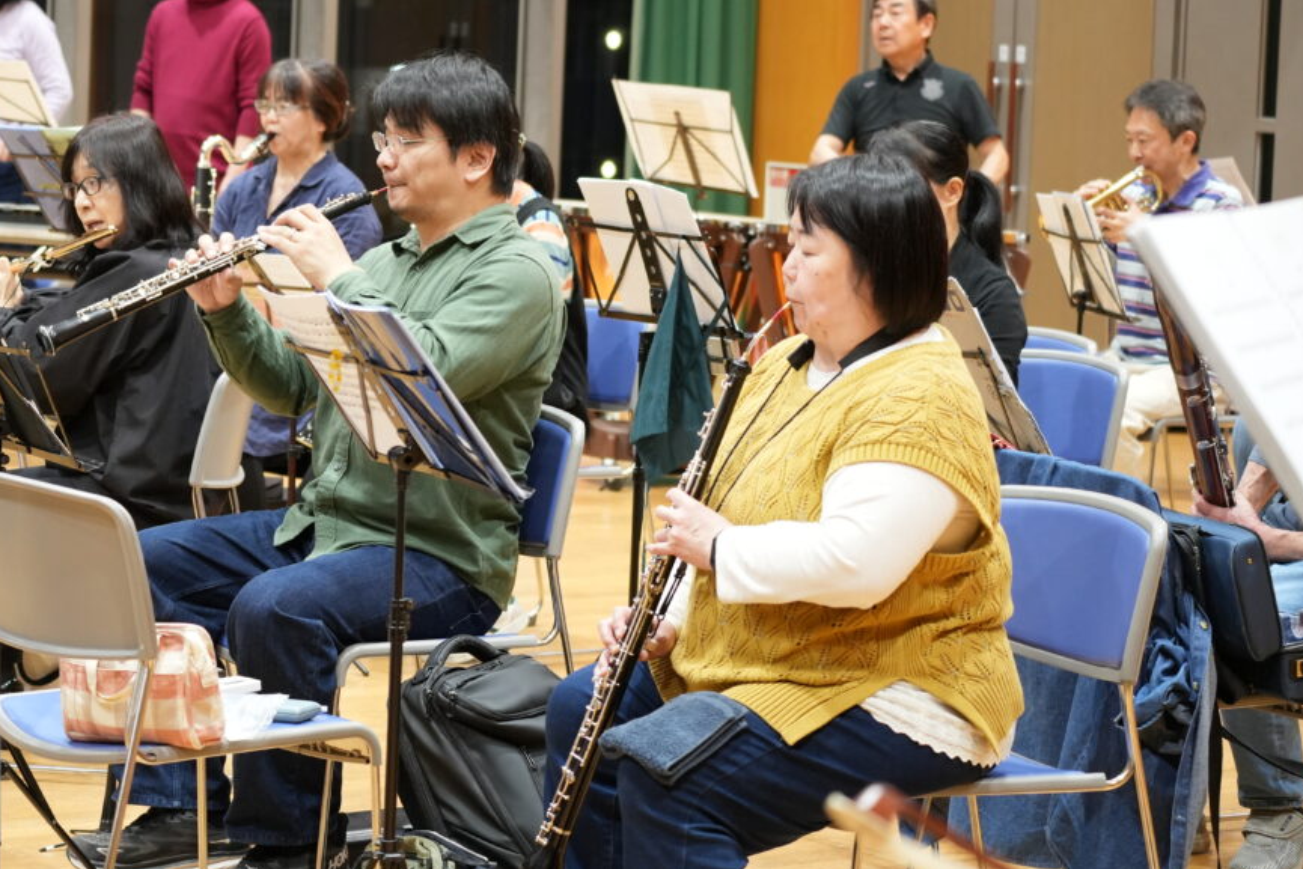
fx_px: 3909
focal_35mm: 108
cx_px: 374
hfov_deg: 18.8
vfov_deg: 12.7
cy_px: 279
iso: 2000
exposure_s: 1/80
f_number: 4.5
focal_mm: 73
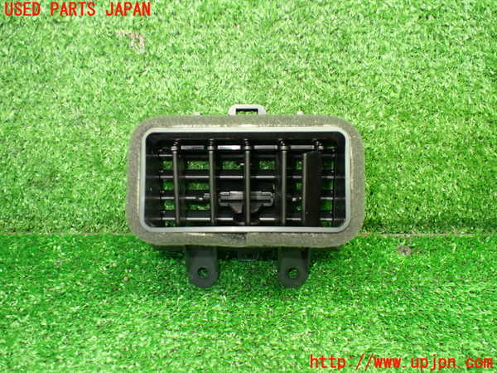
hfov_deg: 60.0
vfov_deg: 46.8
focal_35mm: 30
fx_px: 431
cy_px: 186
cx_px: 248
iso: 800
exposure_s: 1/60
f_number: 2.3
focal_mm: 5.4
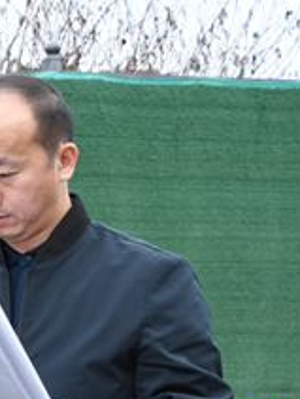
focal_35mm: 105
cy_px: 255
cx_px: -181
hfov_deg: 13.2
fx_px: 1210
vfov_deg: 18.7
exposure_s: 1/50
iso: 280
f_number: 5.6
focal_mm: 28
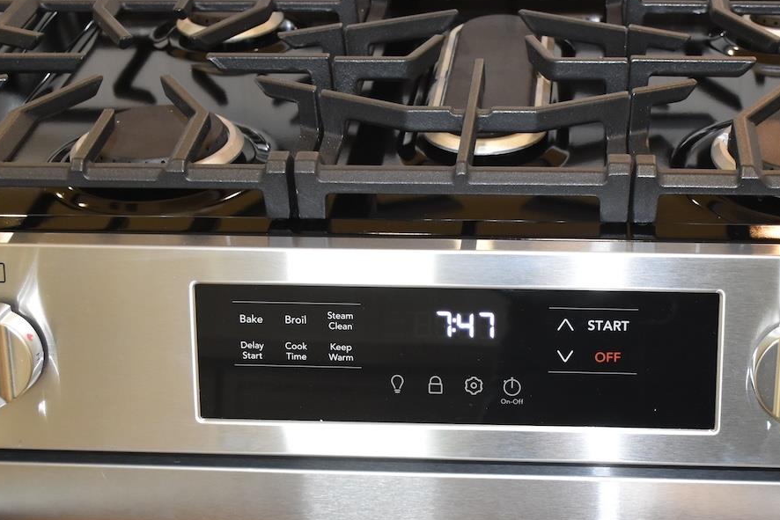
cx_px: 497
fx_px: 1690
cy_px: 346
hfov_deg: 25.9
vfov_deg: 17.5
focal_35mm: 78
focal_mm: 24
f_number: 5
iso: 800
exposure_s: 1/100
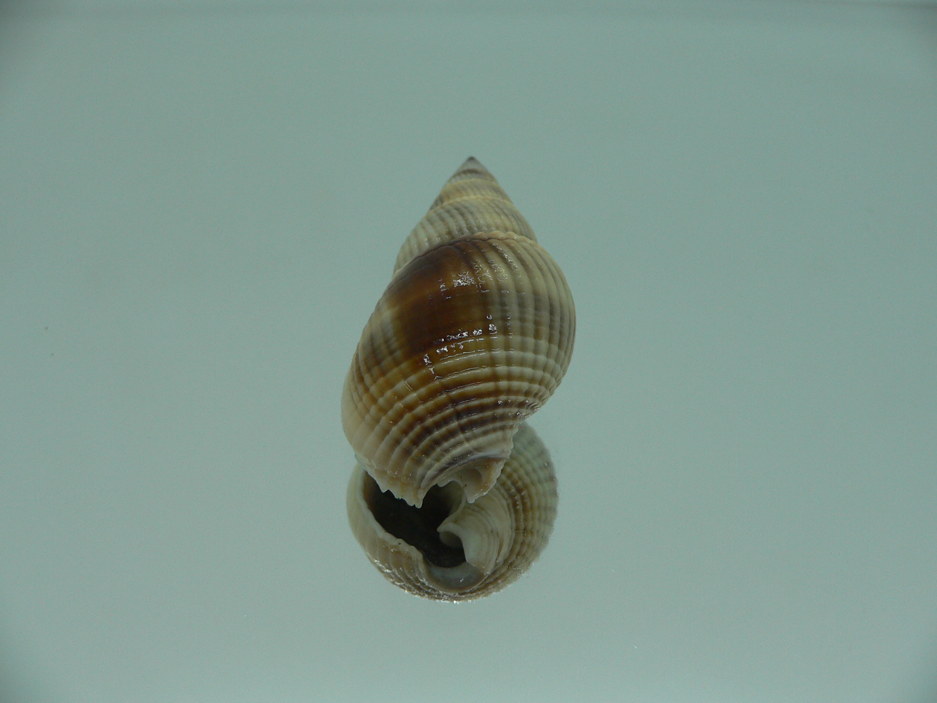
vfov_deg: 39.7
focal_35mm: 36
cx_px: 467
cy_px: 356
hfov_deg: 51.4
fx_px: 974
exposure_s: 1/60
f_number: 2.8
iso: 80
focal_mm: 4.6
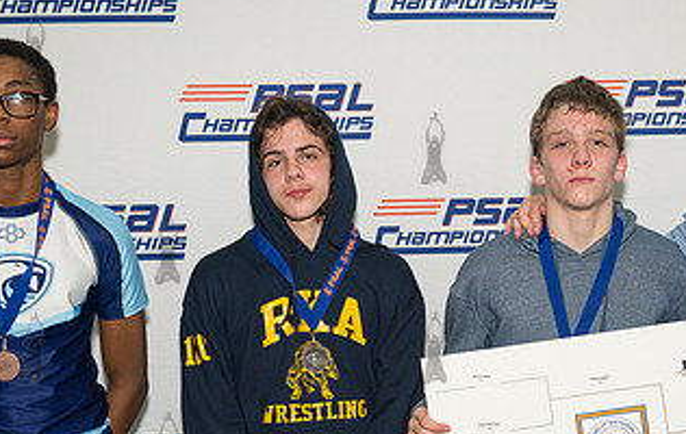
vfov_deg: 17.7
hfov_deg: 27.6
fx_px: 1388
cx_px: 458
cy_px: 321
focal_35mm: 74
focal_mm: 35
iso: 1600
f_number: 5
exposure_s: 1/250
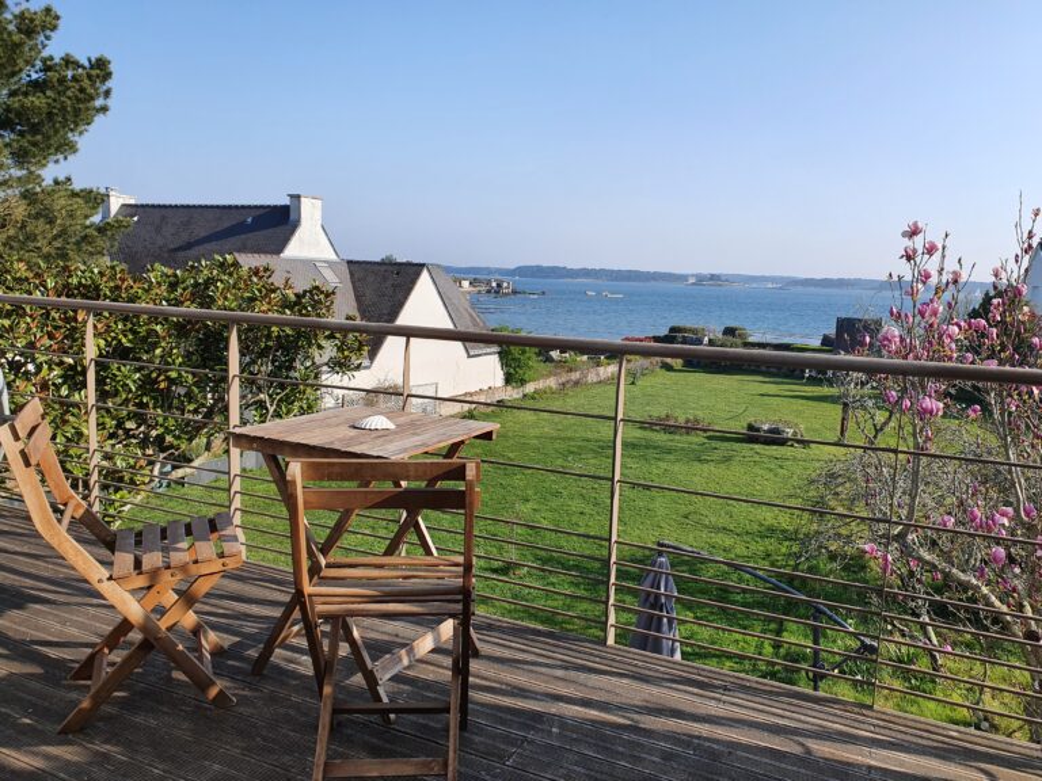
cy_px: 390
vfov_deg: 53.1
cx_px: 521
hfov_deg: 67.3
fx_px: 783
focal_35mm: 26
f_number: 2.4
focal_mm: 4.32
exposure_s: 1/990
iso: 50
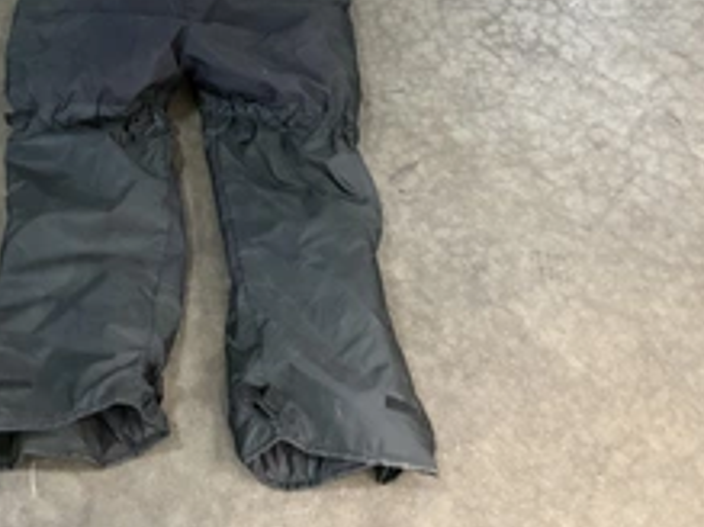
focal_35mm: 53
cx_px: 180
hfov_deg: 35.4
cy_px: 96
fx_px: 1077
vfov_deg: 26.9
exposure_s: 1/30
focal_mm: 3
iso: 250
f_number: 1.8
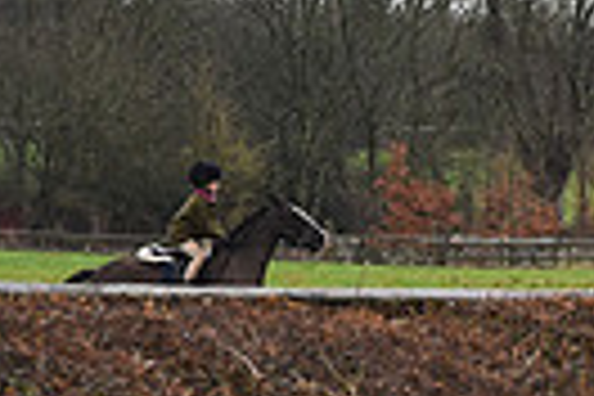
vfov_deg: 1.6
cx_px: 1197
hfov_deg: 2.3
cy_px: 356
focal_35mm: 879
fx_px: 14502
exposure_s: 1/1000
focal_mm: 200
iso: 2500
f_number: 9
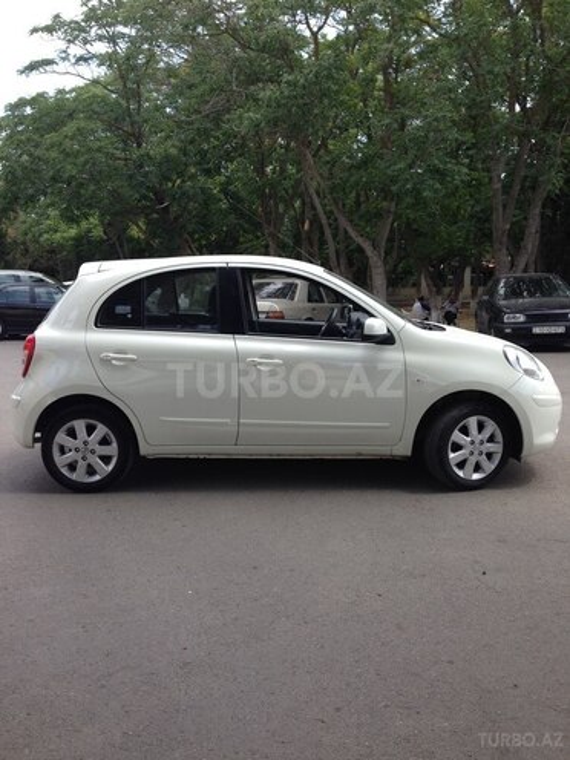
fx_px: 725
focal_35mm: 33
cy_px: 380
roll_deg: +0.2
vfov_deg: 55.4
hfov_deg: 42.9
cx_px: 285
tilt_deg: -6.7
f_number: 2.4
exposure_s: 1/553
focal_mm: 4.12
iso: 50
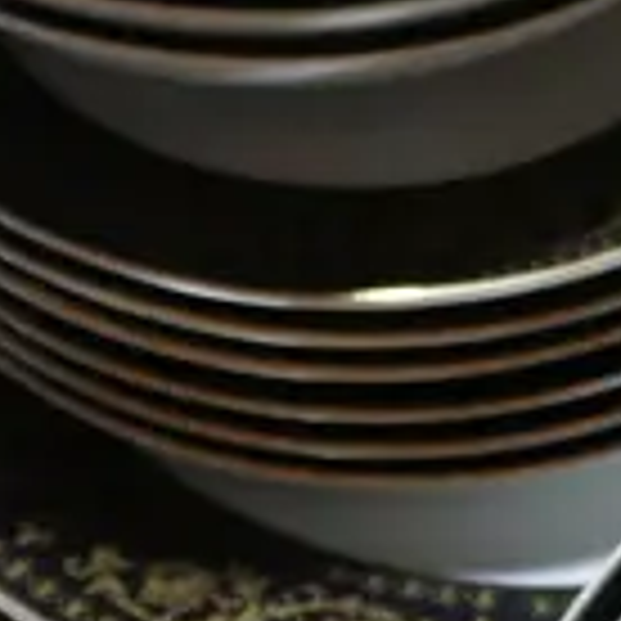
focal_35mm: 223
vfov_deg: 7.8
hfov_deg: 7.8
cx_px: -9
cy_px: -124
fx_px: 4526
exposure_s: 1/60
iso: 250
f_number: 4
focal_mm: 17
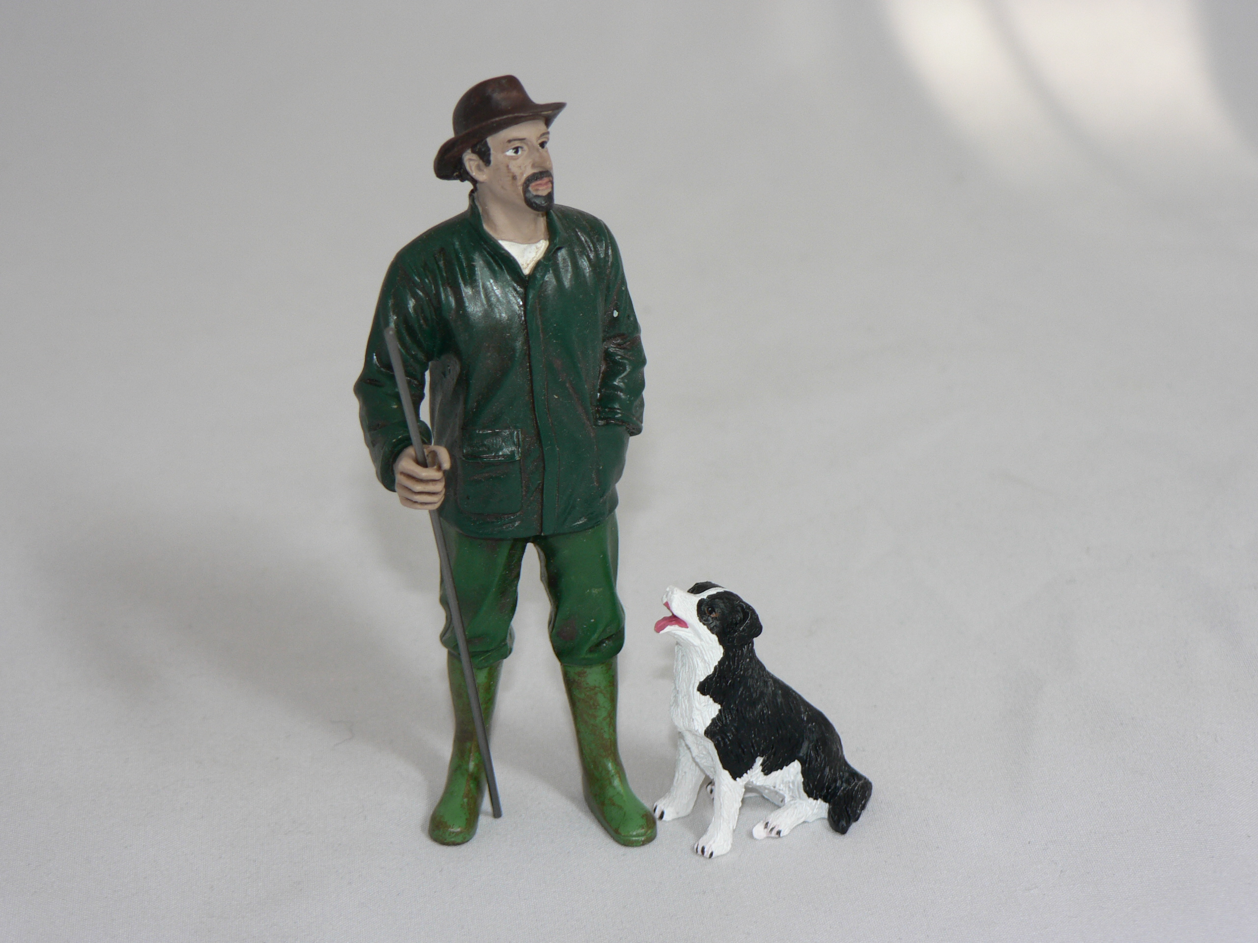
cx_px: 629
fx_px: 3380
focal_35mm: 93
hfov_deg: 21.1
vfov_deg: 15.9
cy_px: 472
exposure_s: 1/60
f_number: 3.2
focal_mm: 15.5
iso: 80
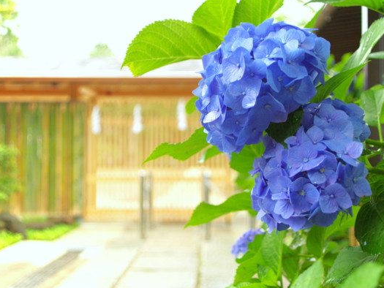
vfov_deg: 26.1
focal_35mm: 56
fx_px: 621
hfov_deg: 34.3
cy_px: 143
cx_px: 193
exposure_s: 1/100
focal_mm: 34
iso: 200
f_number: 3.5
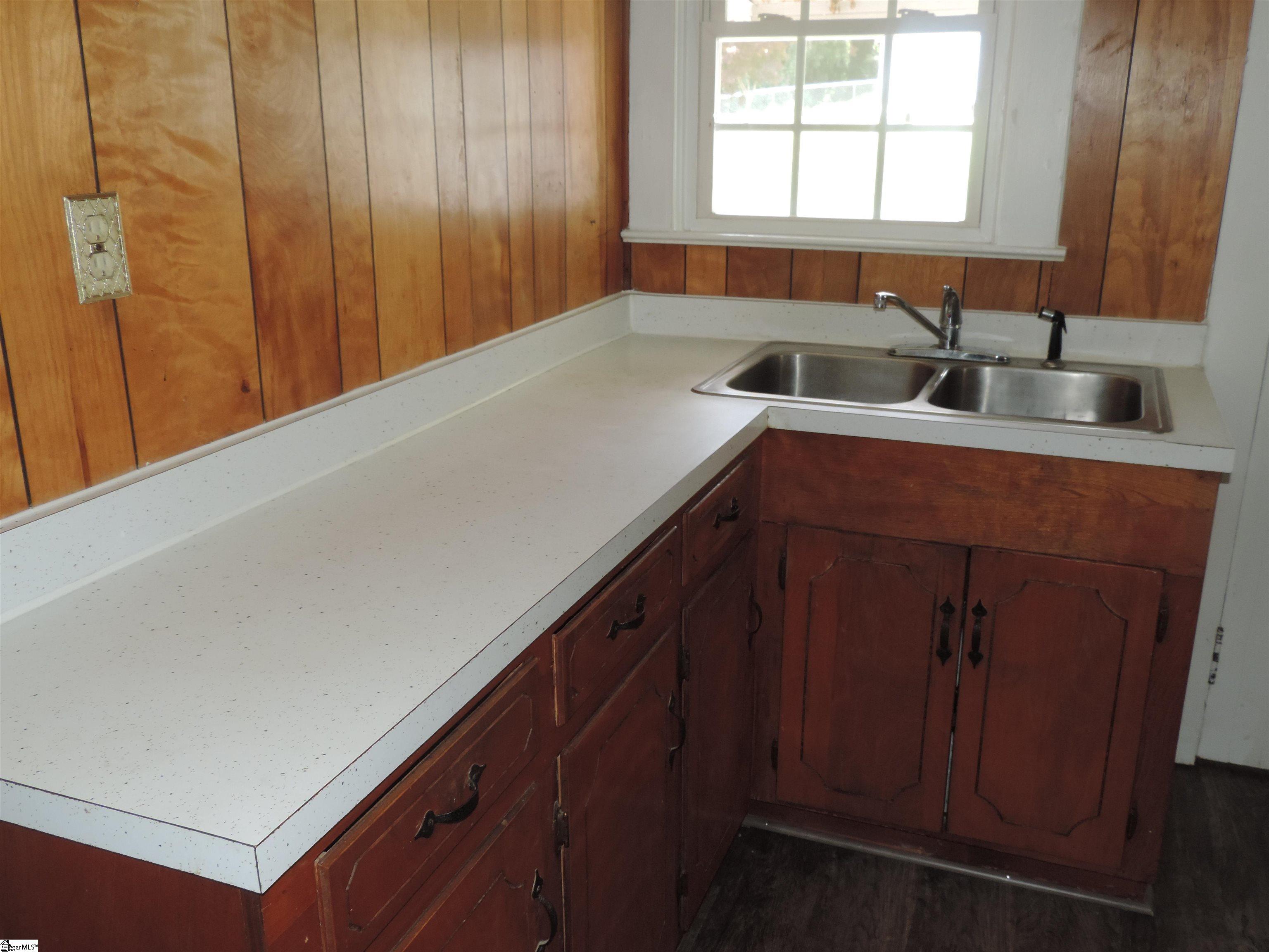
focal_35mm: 30
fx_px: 1100
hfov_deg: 60.0
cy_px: 476
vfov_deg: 46.8
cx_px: 634
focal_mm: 5.3
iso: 200
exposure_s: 1/30
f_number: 3.1
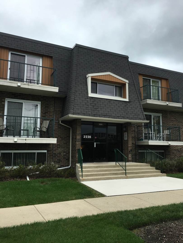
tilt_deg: +7.2
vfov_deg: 61.7
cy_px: 122
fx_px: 204
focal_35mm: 29
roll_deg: -0.2
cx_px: 92
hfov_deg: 48.2
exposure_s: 1/635
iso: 25
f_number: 2.2
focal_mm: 4.15
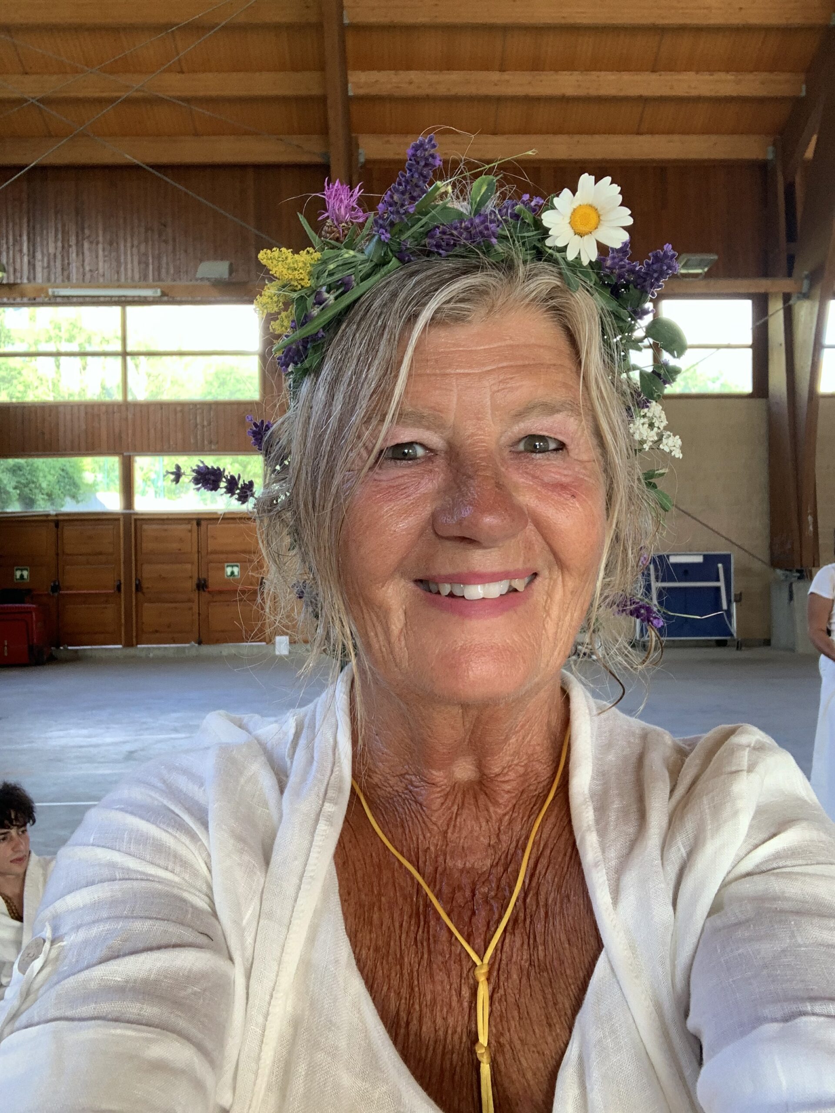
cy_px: 556
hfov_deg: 44.2
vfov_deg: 56.8
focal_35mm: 32
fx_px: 1029
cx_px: 418
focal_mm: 2.87
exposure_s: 1/62
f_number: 2.2
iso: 64
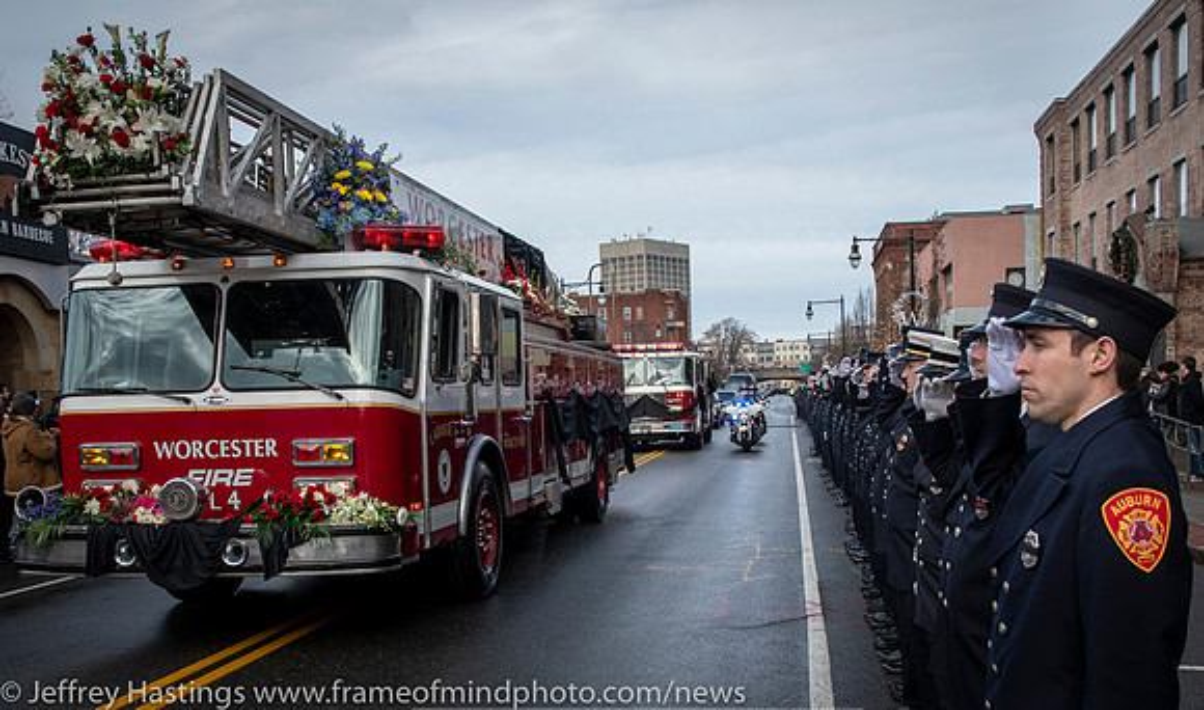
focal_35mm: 38
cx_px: 630
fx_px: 1237
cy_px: 490
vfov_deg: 31.7
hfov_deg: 51.9
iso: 1000
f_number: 7.1
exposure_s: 1/1250
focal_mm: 20
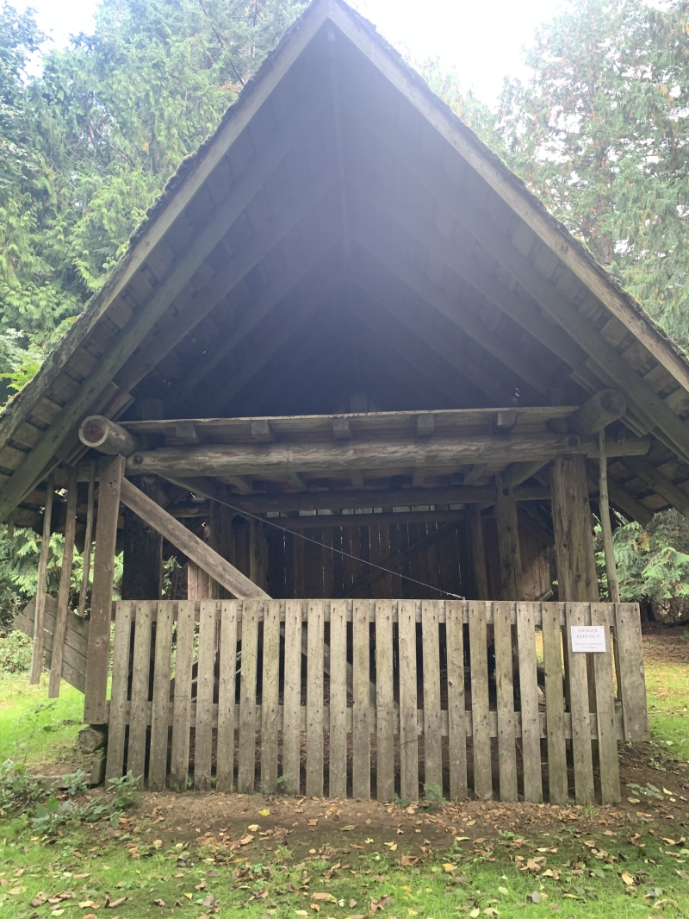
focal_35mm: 26
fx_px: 690
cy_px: 460
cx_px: 344
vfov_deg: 67.3
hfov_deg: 53.1
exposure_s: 1/60
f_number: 1.8
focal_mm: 4.25
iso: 320
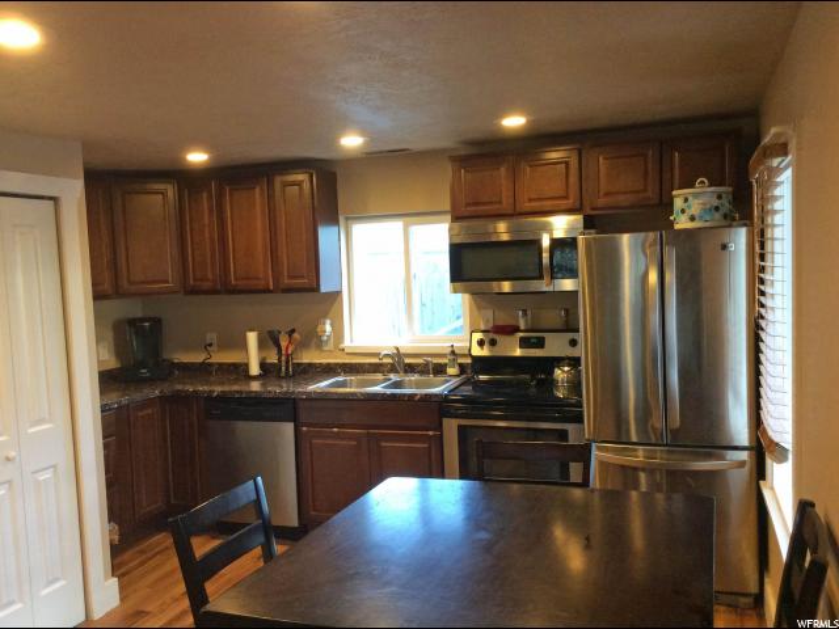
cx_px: 420
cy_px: 314
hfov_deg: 56.8
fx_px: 776
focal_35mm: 32
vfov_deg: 44.2
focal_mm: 3.3
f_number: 2.4
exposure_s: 1/24
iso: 125
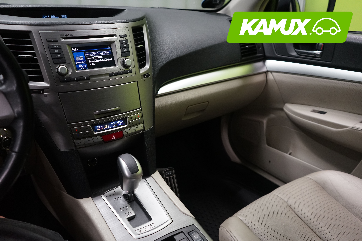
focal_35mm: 29
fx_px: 292
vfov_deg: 45.0
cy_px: 120
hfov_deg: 63.7
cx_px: 181
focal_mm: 29
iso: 2500
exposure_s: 1/60
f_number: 4
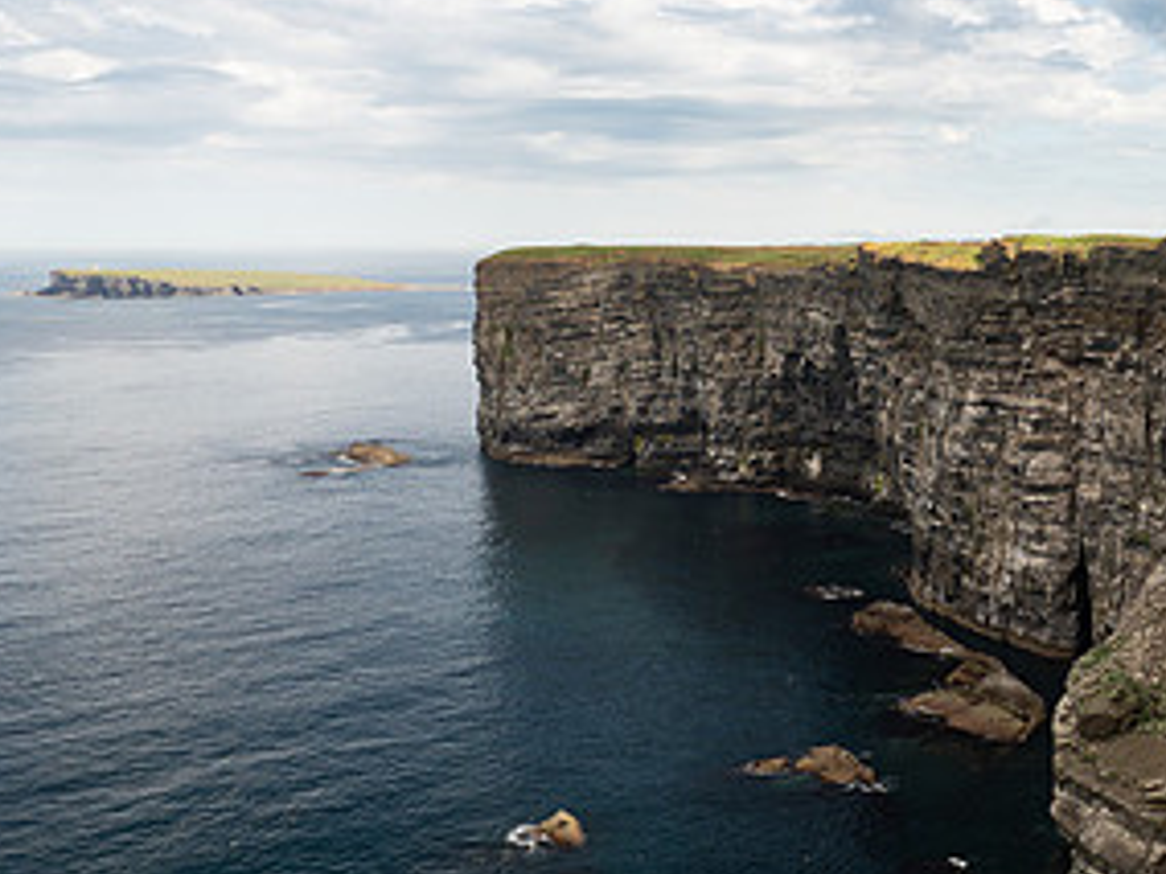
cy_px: 499
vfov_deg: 29.6
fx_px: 1651
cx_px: 1092
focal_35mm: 49
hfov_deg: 36.1
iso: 200
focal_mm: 12
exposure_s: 1/125
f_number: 7.1
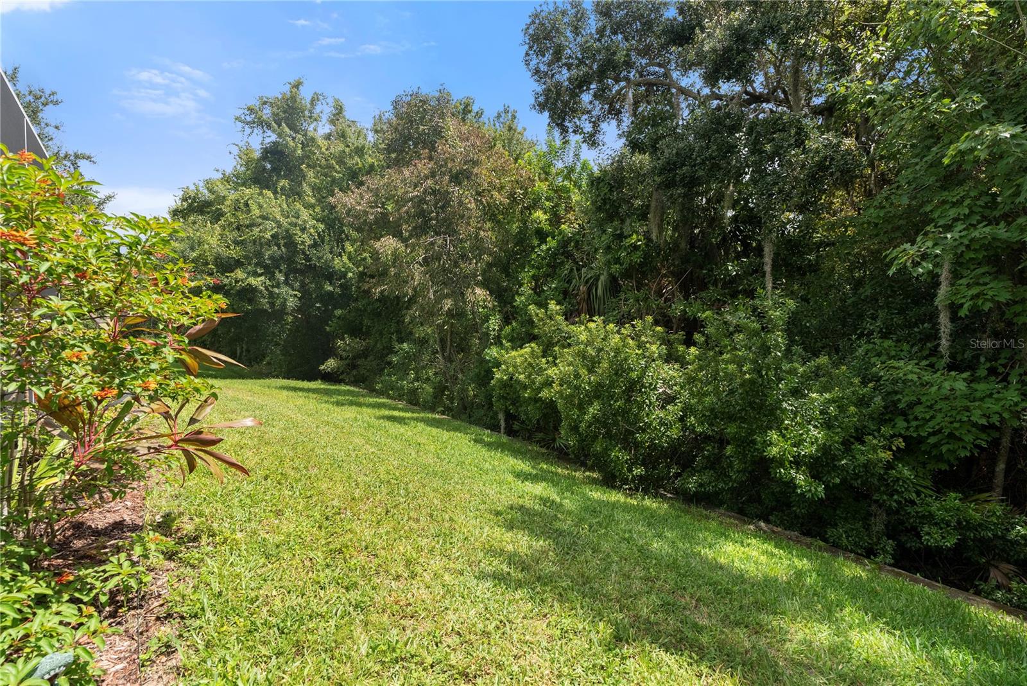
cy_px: 343
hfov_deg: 96.7
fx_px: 457
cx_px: 514
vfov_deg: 73.8
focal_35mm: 16
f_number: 8
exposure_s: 1/1250
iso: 1000
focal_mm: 16
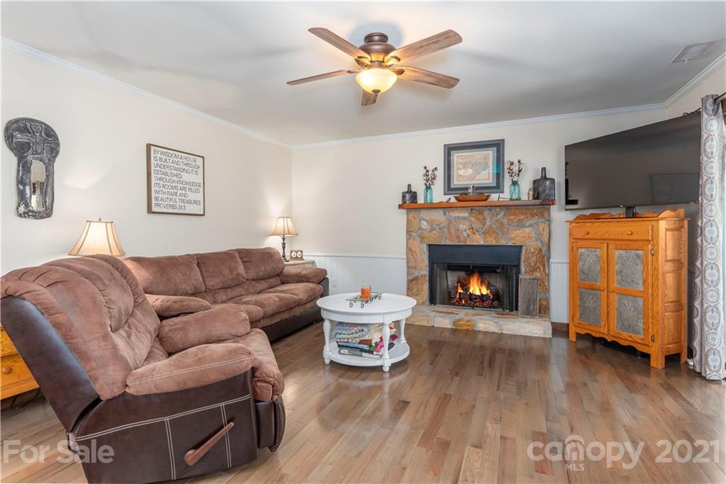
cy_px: 242
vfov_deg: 70.5
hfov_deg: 93.3
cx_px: 363
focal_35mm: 17
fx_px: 343
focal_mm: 17
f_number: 7.1
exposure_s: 1/50
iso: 320
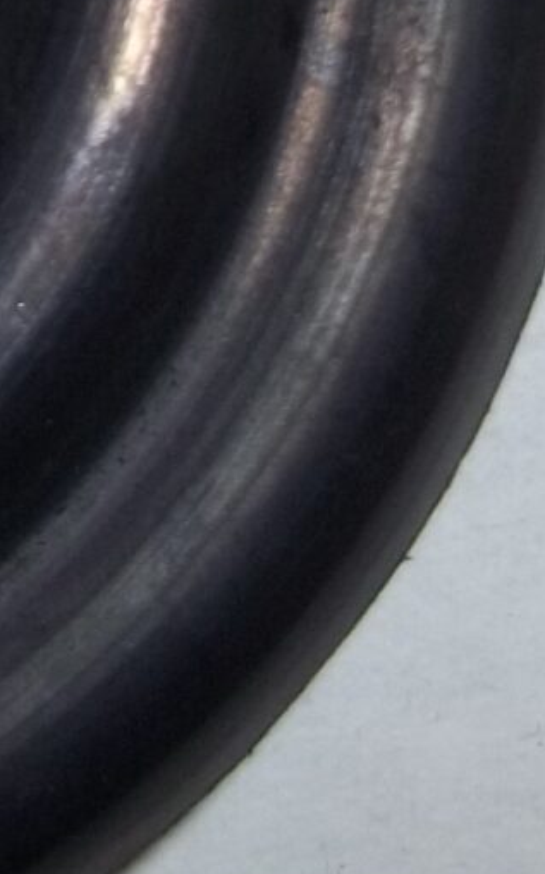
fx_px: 4068
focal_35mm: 171
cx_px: -772
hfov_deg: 7.2
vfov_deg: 12.0
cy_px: -208
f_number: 2.9
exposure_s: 1/30
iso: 64
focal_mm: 5.7
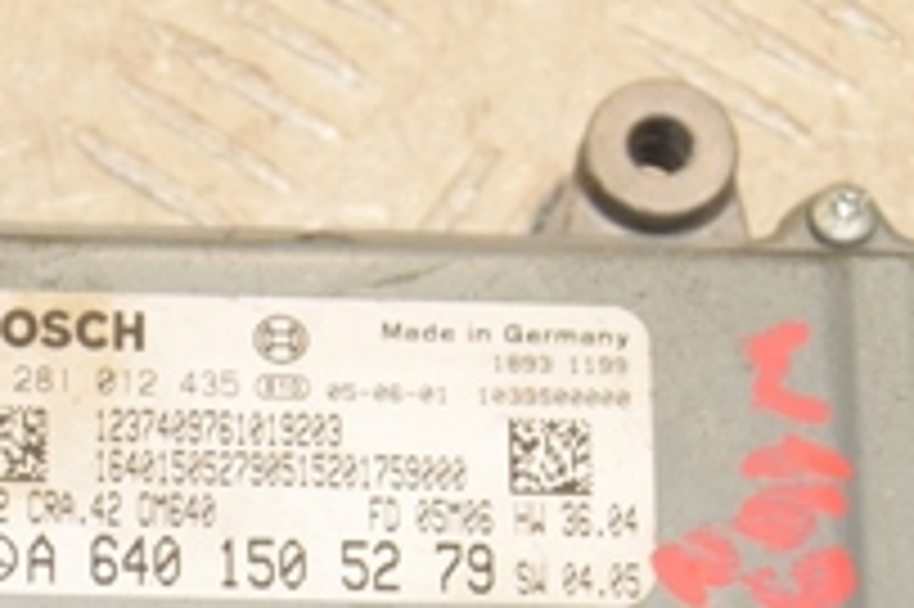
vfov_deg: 6.0
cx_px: 77
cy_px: 941
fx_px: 5758
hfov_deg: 9.0
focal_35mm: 227
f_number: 6.3
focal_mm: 48
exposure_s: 1/200
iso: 800
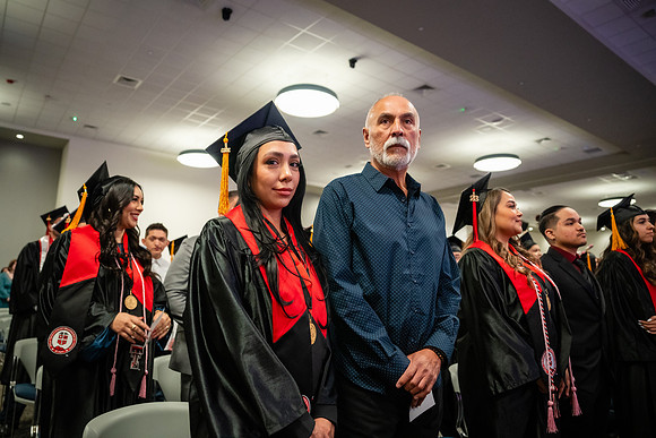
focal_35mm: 25
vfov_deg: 50.7
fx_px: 461
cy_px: 207
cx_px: 310
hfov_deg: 70.8
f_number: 2.8
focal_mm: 24
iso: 3200
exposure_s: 1/160
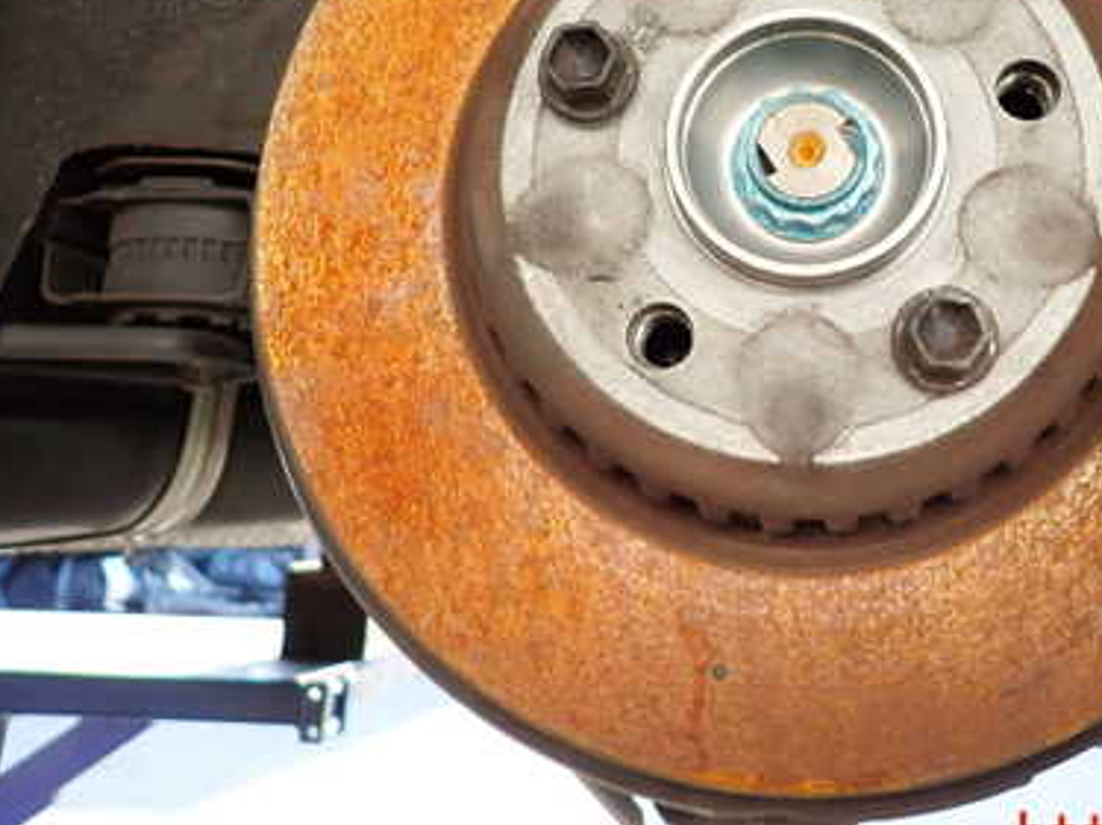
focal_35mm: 40
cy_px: 217
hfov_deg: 45.5
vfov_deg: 35.2
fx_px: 1273
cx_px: 799
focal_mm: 4.5
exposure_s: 1/160
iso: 100
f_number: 2
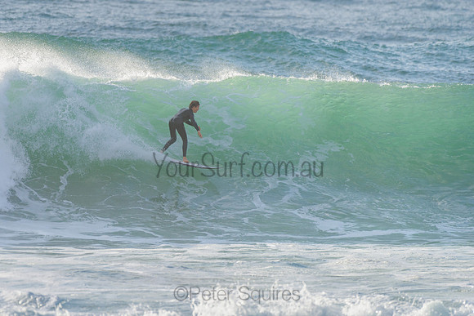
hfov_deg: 3.4
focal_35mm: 612
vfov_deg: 2.2
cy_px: 125
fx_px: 8063
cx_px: 184
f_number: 5.6
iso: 360
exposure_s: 1/2000
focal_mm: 500
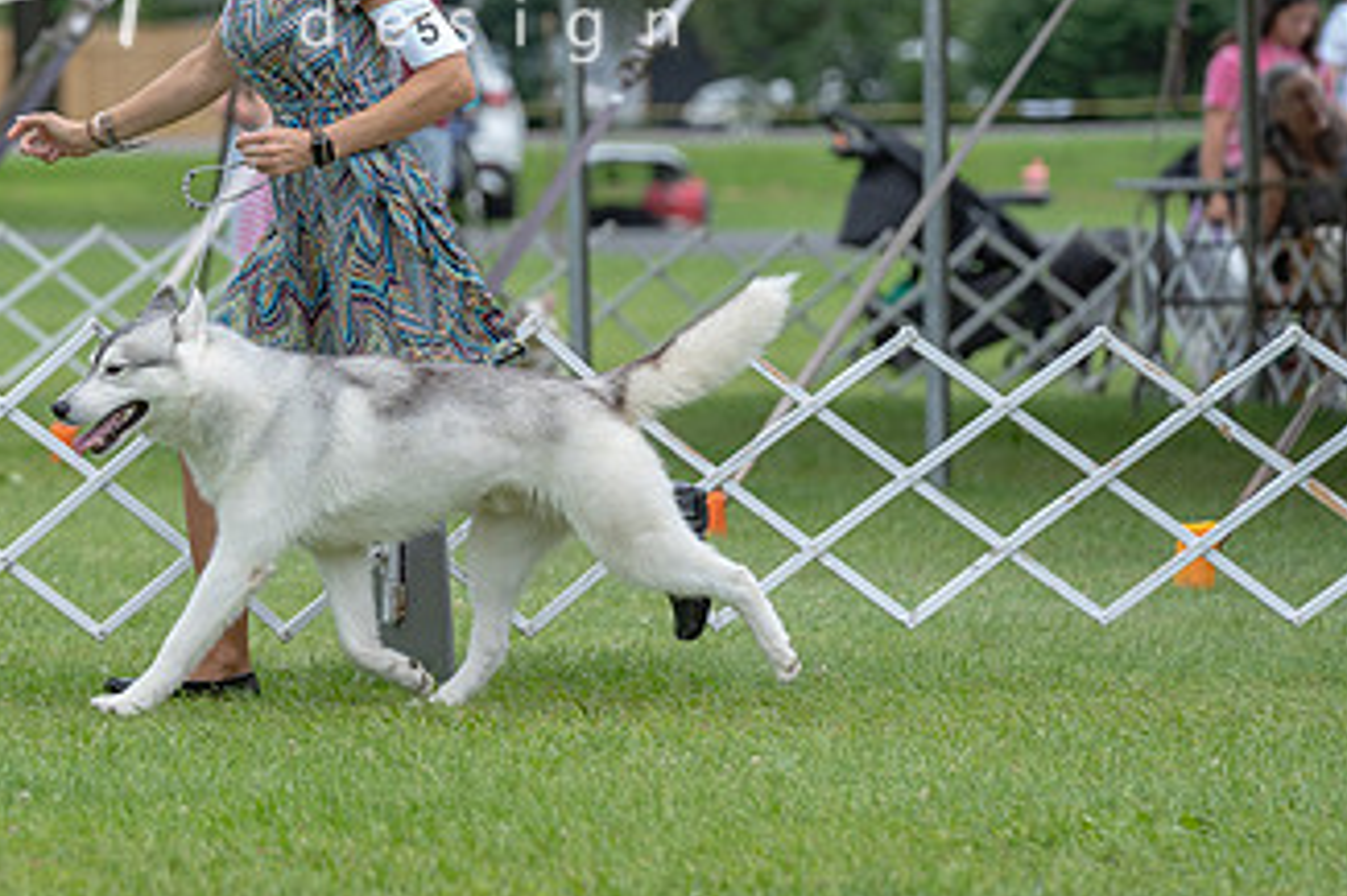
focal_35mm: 294
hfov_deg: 7.0
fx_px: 10994
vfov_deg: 4.7
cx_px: 165
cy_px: 151
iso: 400
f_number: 4.5
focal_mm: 165
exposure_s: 1/1000
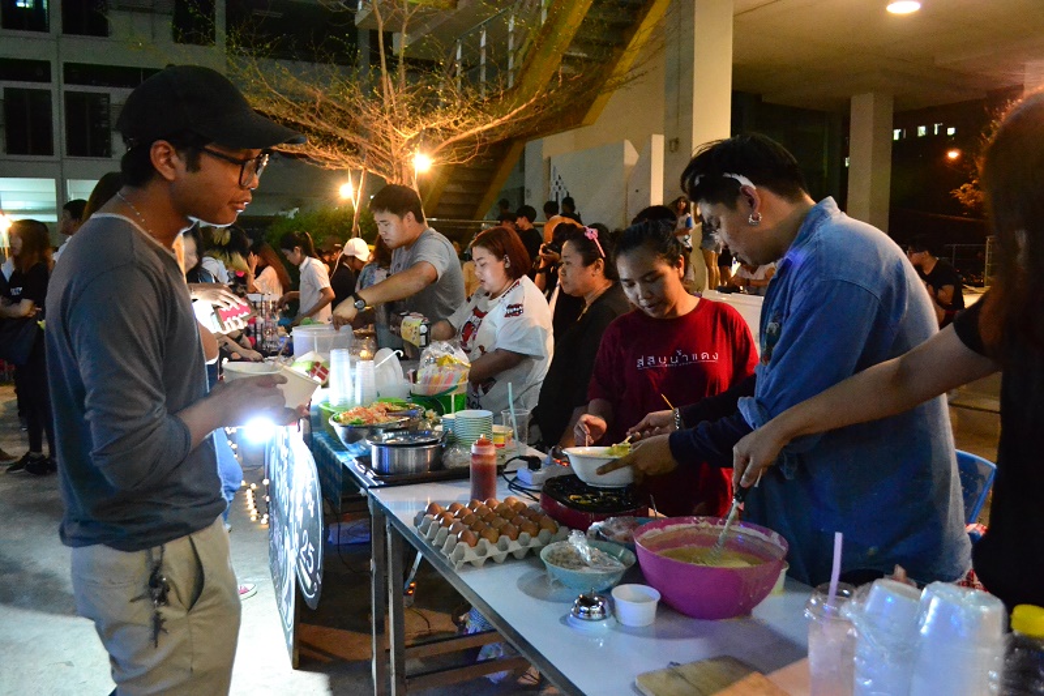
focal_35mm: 27
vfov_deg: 47.9
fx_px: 783
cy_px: 348
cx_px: 522
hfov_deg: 67.4
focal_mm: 18
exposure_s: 1/40
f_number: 5
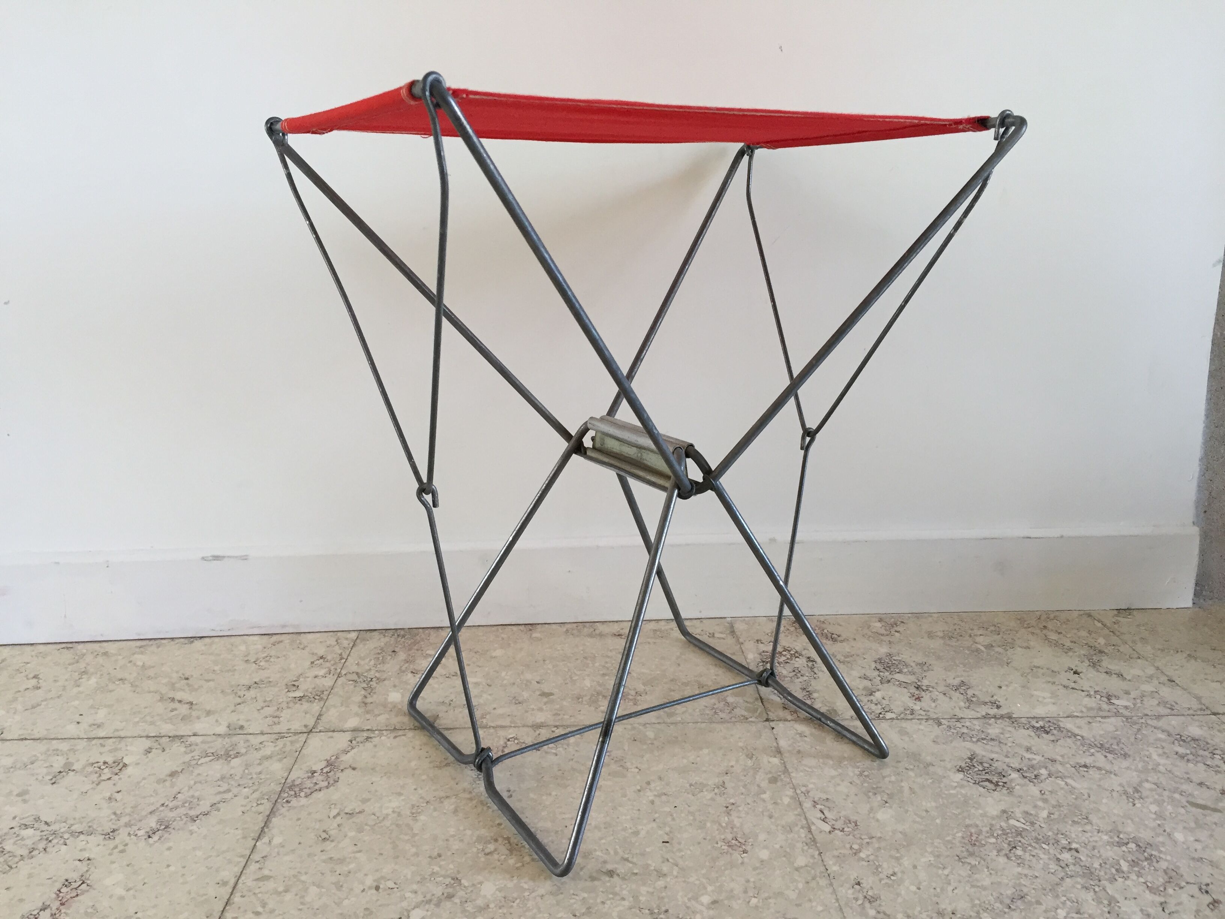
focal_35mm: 29
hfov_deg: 61.7
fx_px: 1026
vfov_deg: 48.2
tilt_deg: -13.6
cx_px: 612
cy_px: 460
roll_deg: +1.5
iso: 50
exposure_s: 1/33
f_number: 2.2
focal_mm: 4.15
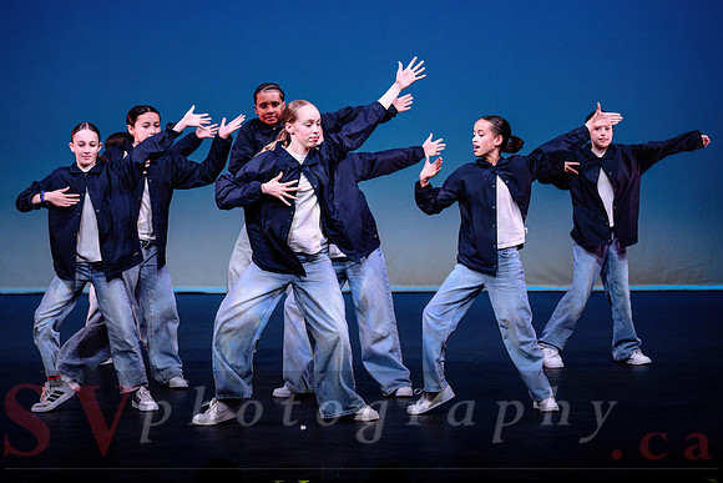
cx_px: 346
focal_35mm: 156
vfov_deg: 8.8
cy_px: 204
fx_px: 3141
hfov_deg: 13.1
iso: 1600
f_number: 2.8
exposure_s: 1/640
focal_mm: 130
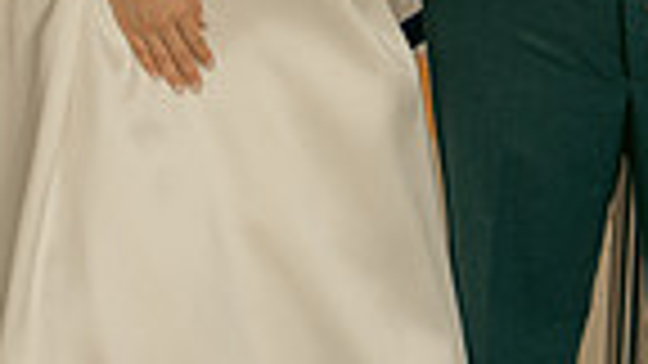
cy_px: -240
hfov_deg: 16.3
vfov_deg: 8.9
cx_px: 202
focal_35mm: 131
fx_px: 2251
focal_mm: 31
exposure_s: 1/160
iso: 160
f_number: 3.5
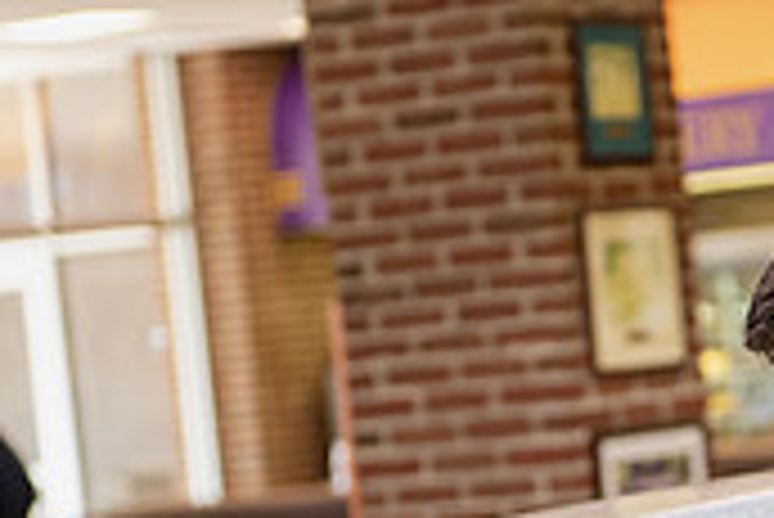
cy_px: 538
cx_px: 752
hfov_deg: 9.2
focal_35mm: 223
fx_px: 4798
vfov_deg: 6.2
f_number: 3.2
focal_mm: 66
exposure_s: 1/200
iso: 800
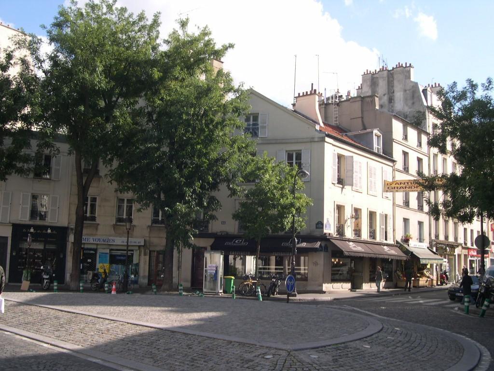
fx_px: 542
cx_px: 247
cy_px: 186
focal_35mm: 38
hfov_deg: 49.0
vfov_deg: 37.7
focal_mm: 8
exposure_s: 1/99.9
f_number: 7.6
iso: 100
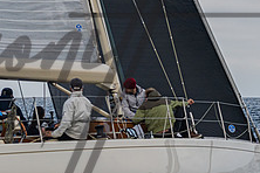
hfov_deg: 7.2
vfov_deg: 4.8
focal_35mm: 285
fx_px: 2058
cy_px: 53
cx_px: -23
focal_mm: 100
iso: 400
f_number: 5.6
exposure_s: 1/2000
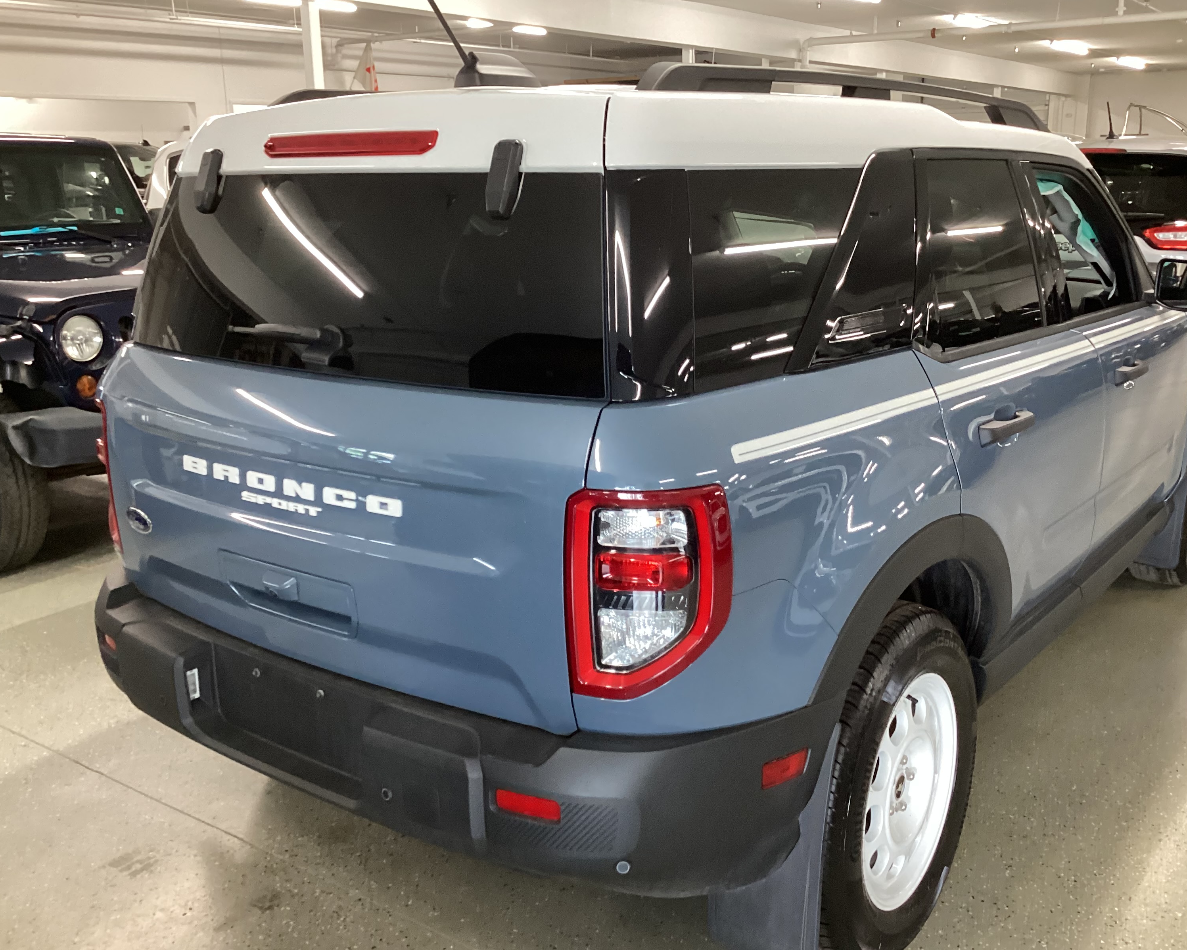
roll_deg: -0.3
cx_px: 614
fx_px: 1159
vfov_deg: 44.5
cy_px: 471
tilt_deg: -16.3
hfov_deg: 54.2
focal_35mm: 33
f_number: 2.4
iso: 250
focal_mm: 3.3
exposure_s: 1/50
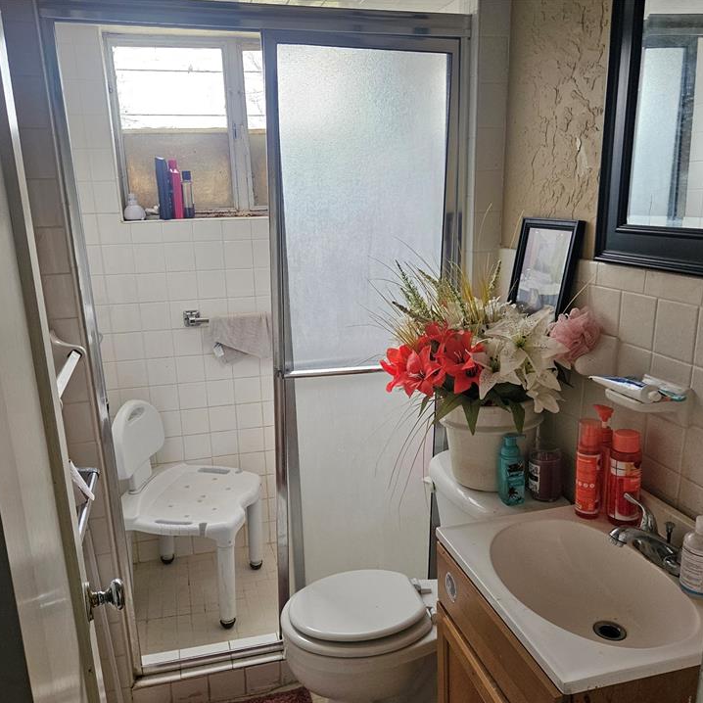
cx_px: 352
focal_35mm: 29
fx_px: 666
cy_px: 374
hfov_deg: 55.6
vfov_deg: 55.6
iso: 250
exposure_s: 1/120
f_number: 1.8
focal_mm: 5.4
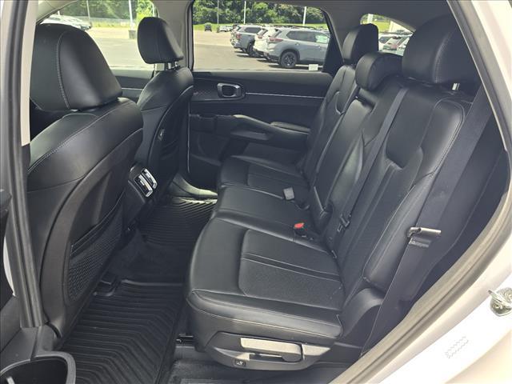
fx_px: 340
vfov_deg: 58.9
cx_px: 256
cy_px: 192
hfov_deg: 73.9
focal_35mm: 23
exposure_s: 1/182
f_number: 1.7
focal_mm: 6.3
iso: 25
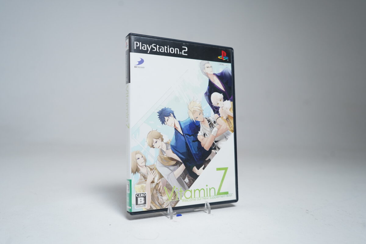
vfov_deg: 45.0
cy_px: 122
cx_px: 183
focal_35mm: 29
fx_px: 295
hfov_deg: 63.7
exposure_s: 1/30
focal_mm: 29
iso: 500
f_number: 5
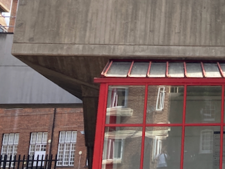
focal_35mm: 92
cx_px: 313
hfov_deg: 19.3
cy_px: -53
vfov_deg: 15.3
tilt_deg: +18.7
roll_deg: -1.4
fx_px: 598
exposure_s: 1/495
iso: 20
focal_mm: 3.99
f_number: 1.8
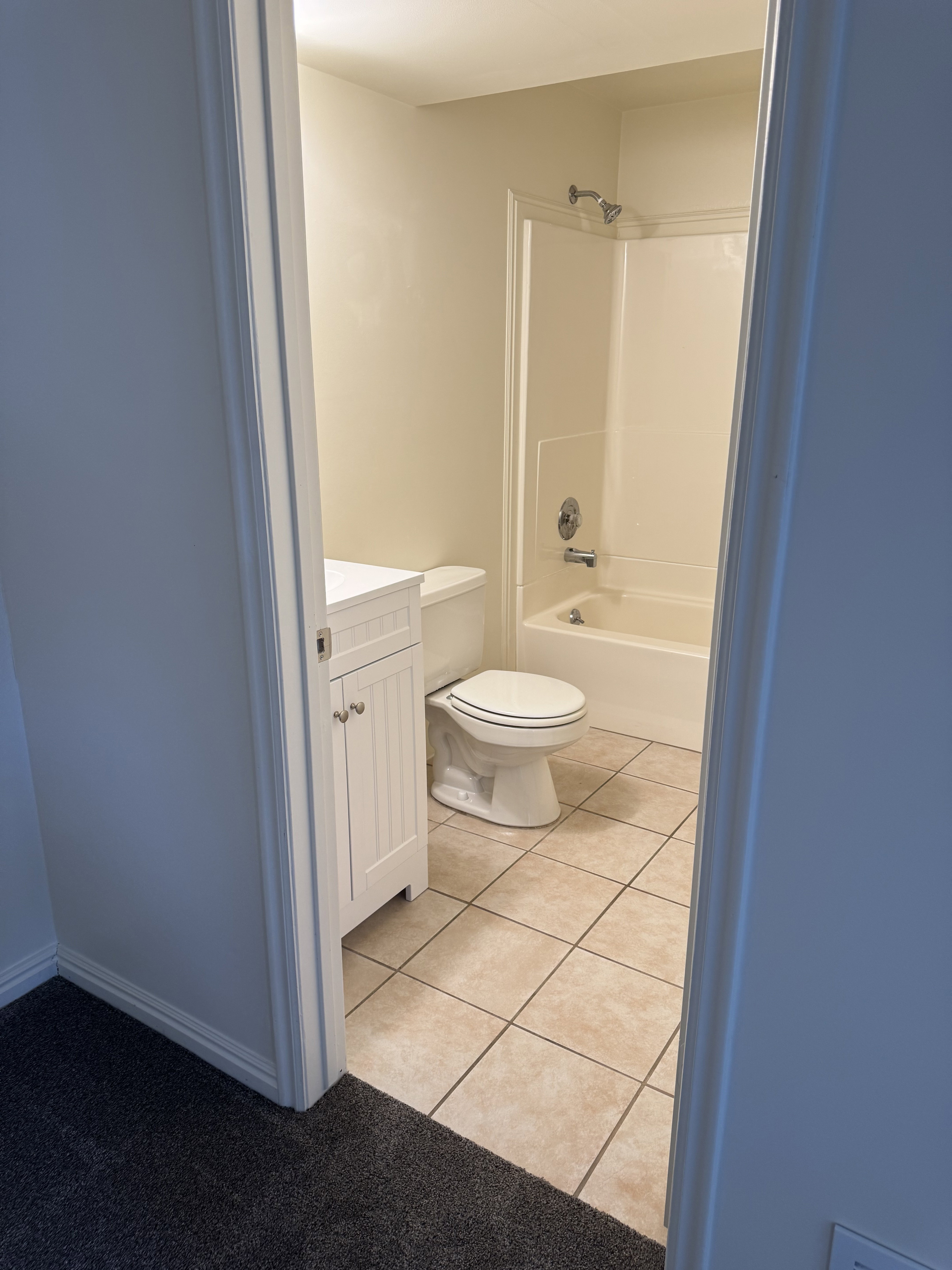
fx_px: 880
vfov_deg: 71.6
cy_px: 635
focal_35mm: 24
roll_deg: -1.3
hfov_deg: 56.8
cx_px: 476
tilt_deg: -16.2
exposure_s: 1/120
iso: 125
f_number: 1.78
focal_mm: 6.76
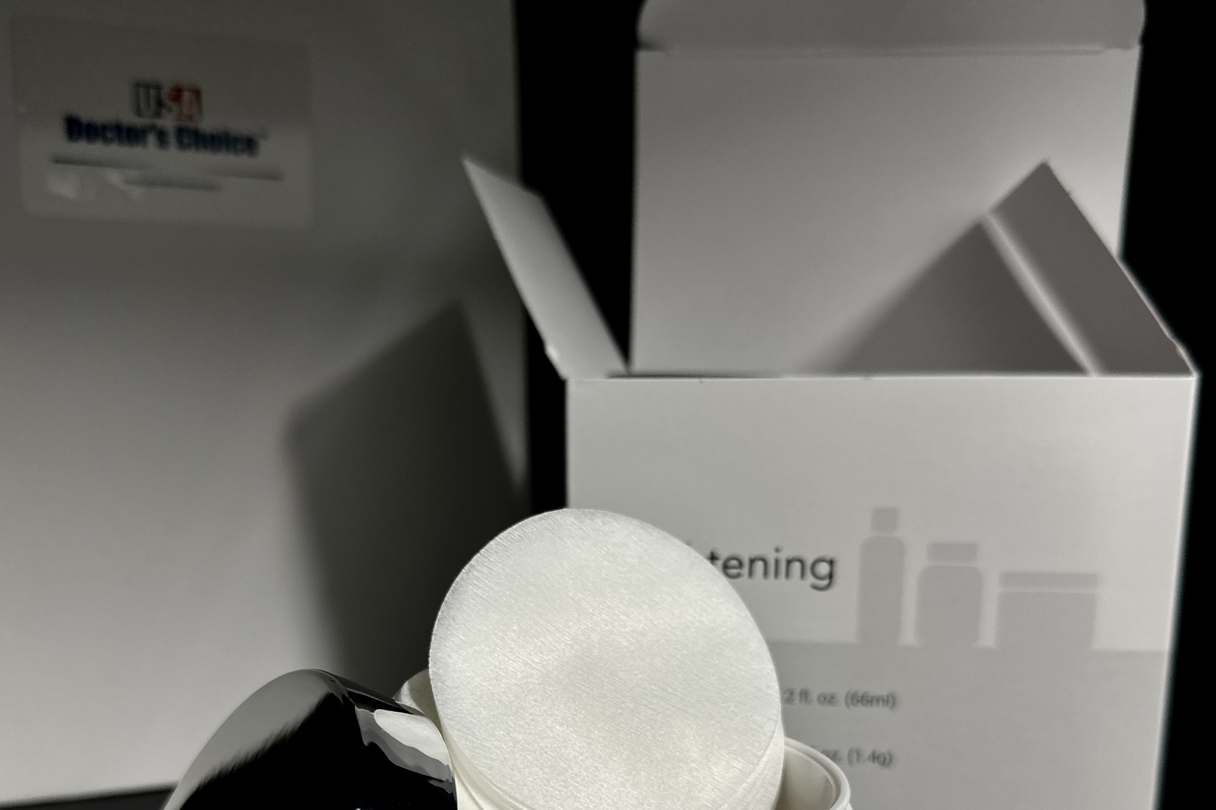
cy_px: 657
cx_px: 595
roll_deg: -0.4
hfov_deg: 55.8
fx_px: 1148
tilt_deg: -12.3
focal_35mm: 34
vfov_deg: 37.4
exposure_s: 1/120
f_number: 1.78
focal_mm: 6.86
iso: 64
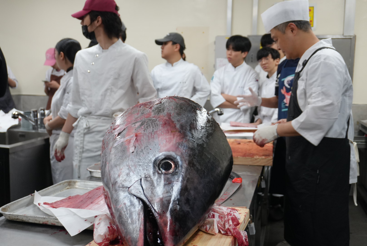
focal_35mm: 38
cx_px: 184
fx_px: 383
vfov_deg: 35.5
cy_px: 123
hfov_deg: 51.3
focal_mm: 25
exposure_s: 1/160
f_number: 4.5
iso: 1000
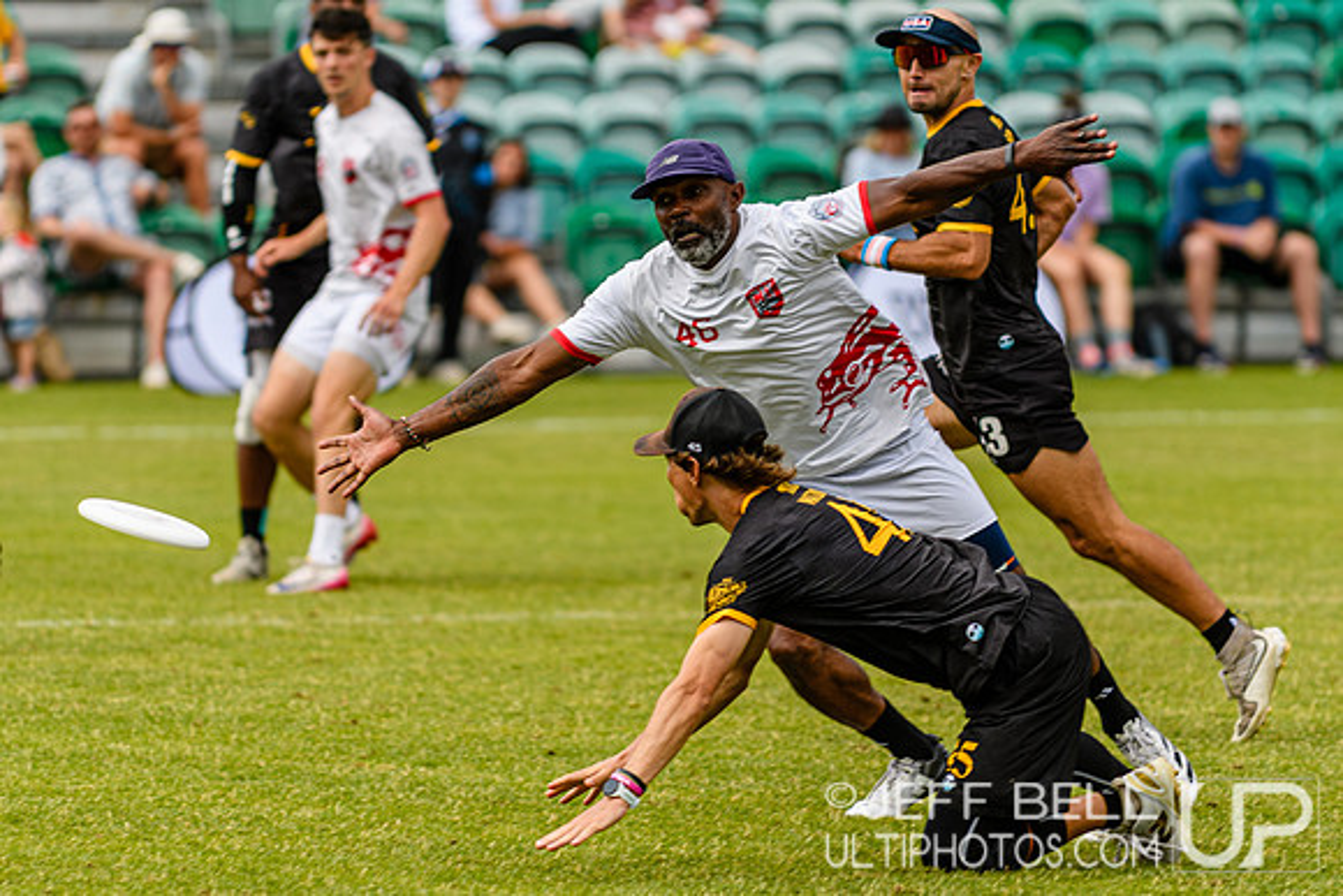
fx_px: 14152
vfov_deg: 3.6
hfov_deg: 5.4
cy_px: 461
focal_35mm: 379
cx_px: 650
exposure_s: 1/1250
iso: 100
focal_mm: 200
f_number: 2.8
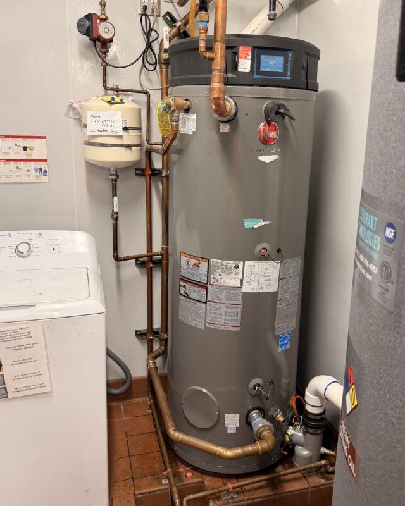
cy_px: 227
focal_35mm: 30
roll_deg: -1.8
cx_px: 227
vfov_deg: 58.6
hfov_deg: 48.4
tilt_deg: -12.4
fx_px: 449
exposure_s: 1/92
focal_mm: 6.76
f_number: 1.78
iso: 200
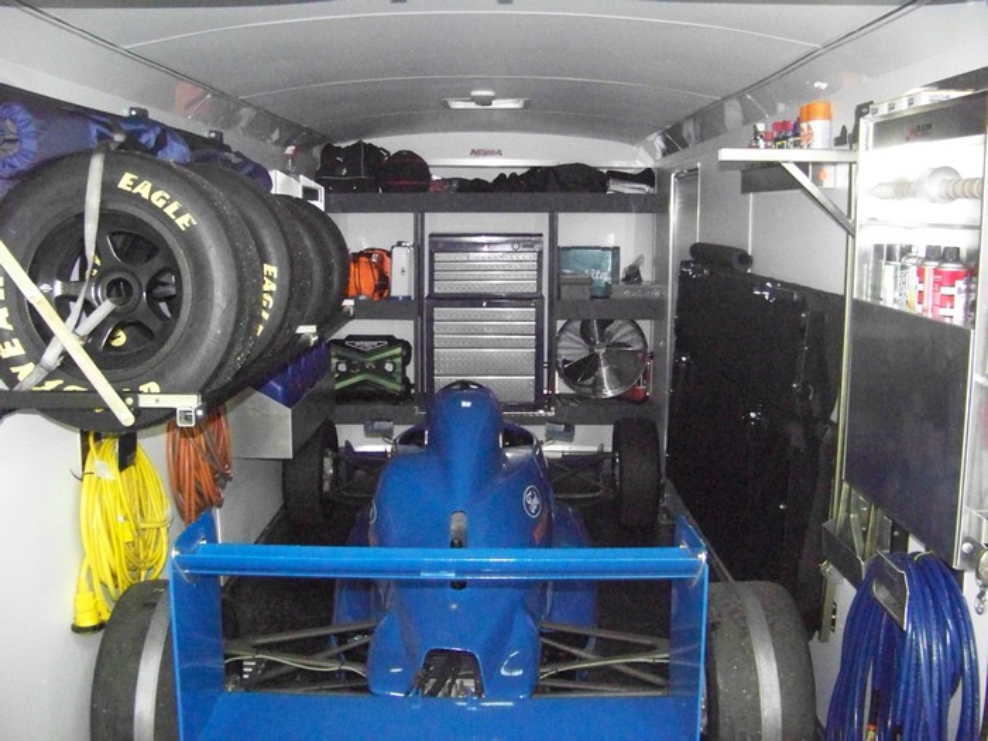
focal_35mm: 36
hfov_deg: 51.4
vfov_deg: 39.7
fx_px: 1028
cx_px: 494
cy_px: 370
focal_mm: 5.85
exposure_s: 1/30
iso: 1600
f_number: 2.8
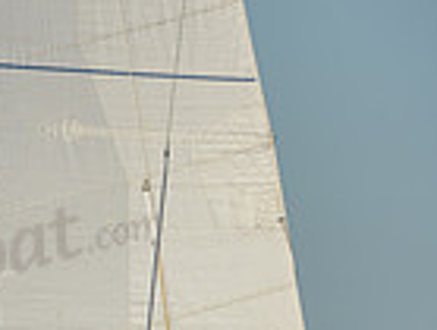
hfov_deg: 2.5
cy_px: 476
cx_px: -440
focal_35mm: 800
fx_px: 10126
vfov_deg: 1.9
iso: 320
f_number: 8
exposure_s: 1/1250
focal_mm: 200
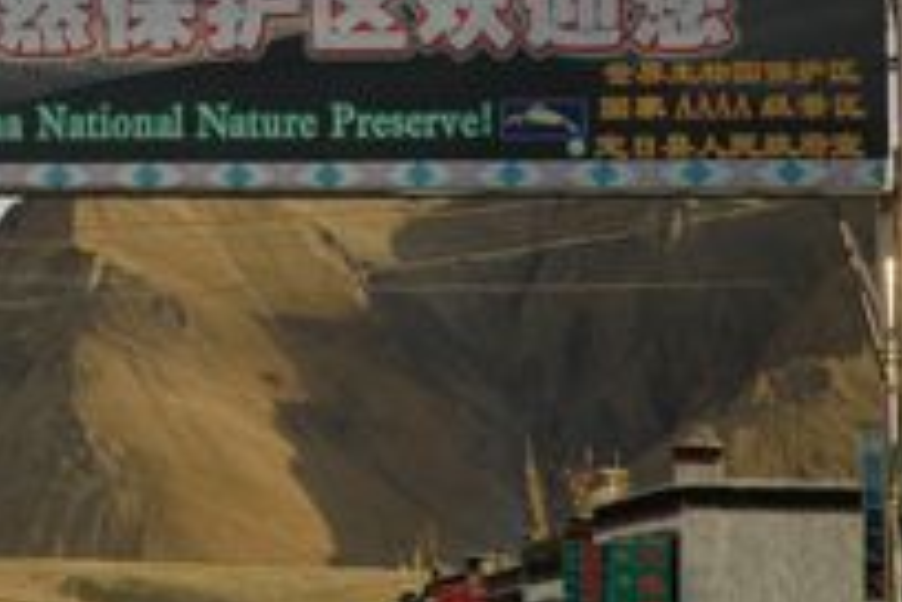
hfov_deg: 11.0
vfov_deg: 7.4
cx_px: -75
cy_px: 71
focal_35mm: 185
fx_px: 4635
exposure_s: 1/125
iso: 400
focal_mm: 56
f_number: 5.6
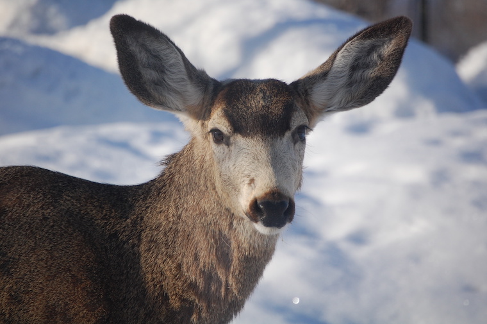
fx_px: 4054
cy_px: 162
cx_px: 244
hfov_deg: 6.9
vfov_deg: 4.6
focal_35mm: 300
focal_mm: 200
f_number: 5.6
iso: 400
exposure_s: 1/1600
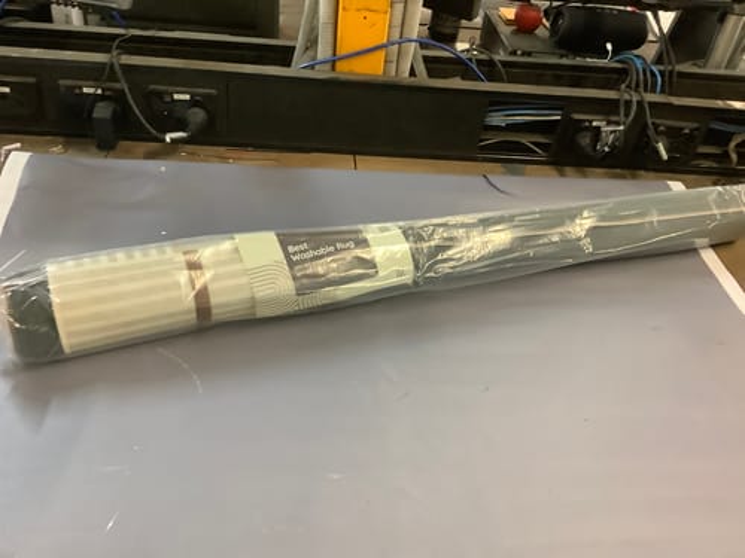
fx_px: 667
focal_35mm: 31
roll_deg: -5.1
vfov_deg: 45.4
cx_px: 372
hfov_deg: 58.4
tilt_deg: -39.7
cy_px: 279
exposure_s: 1/33
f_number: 2.4
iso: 320
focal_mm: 3.3
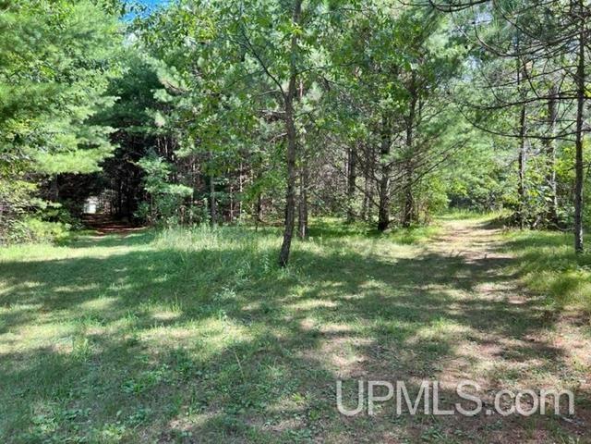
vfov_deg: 53.1
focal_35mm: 26
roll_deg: -1.5
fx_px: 444
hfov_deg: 67.3
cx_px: 296
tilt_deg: -1.4
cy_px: 222
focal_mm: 5.7
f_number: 1.5
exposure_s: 1/387
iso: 50
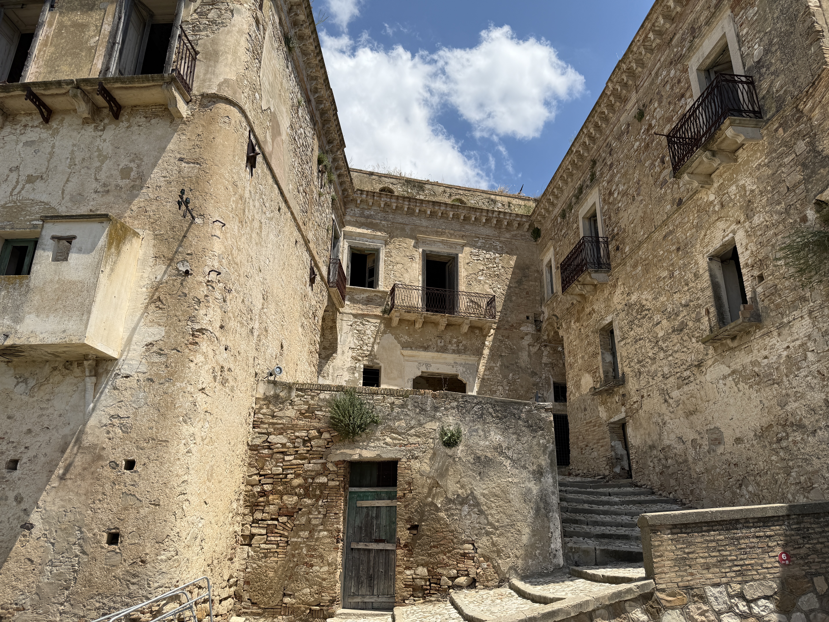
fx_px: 575
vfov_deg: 56.8
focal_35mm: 24
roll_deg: -0.7
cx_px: 414
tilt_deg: +20.5
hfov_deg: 71.6
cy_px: 311
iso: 80
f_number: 1.78
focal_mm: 6.76
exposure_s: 1/6711
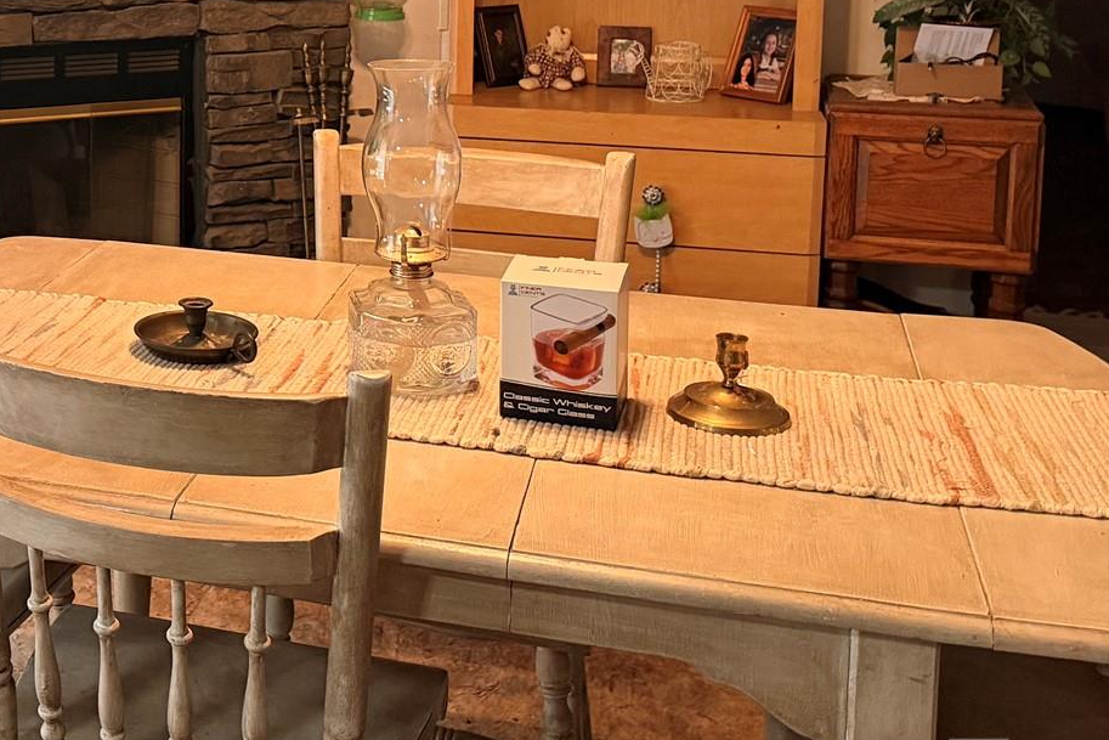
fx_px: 1725
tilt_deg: -8.6
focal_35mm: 56
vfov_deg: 23.4
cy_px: 44
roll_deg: +0.5
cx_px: 92
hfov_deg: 33.6
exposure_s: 1/60
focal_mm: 6.76
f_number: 1.78
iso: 400
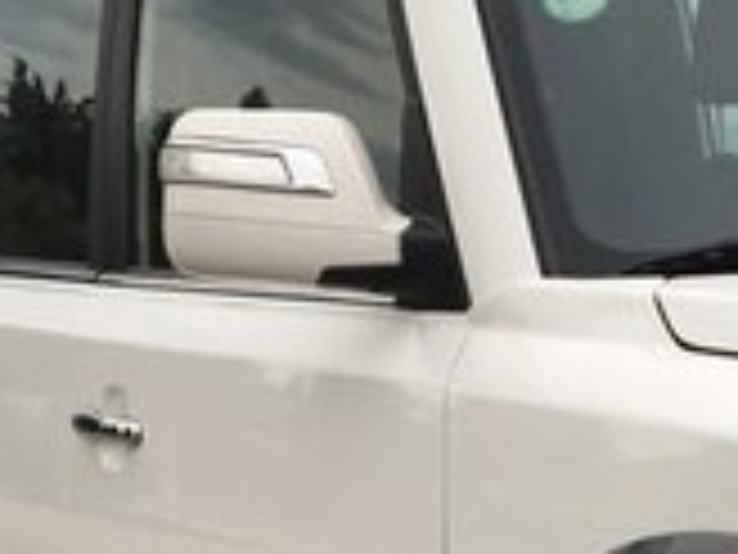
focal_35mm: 117
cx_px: 626
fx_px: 2494
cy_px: 732
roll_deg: +3.6
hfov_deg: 16.7
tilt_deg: -13.1
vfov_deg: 12.3
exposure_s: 1/176
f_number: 2.2
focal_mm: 4.15
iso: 25
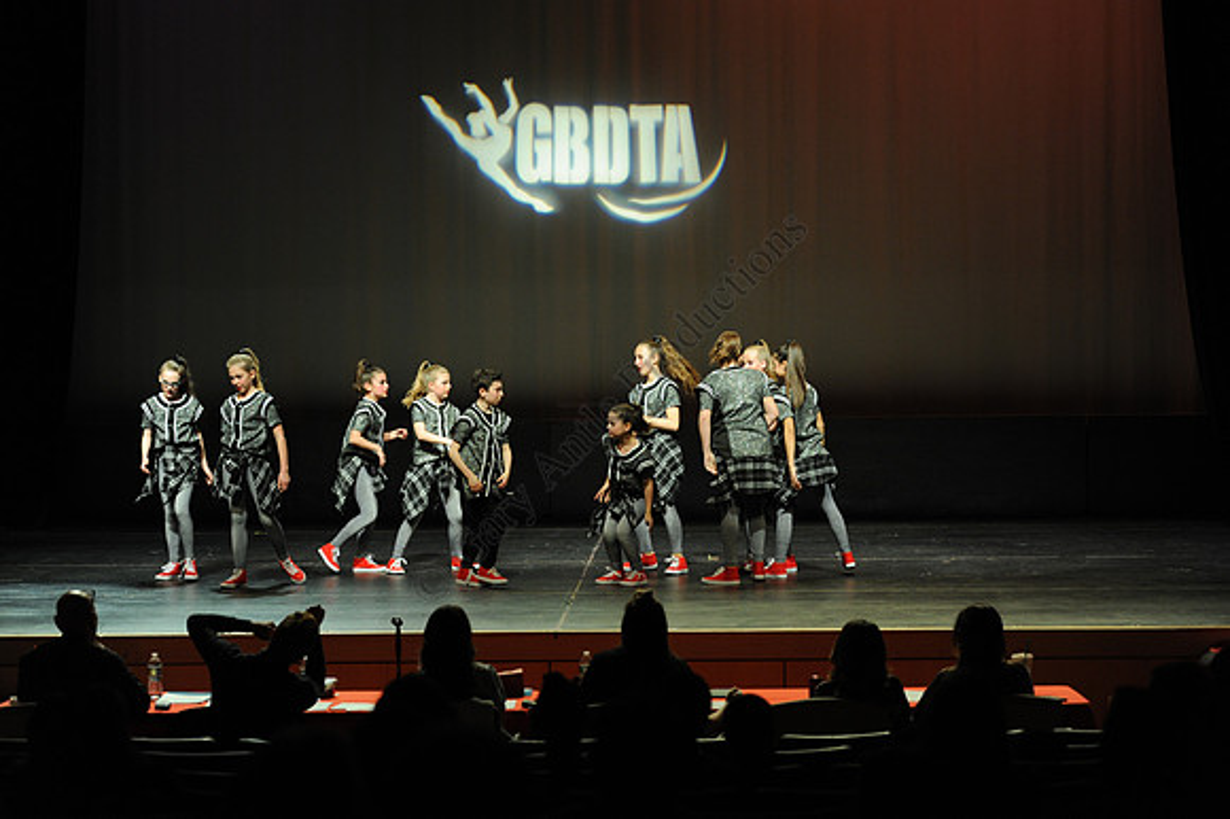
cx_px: 615
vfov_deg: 16.6
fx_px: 2800
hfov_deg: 24.8
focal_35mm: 82
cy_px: 410
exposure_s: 1/320
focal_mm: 82
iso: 1600
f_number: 2.8
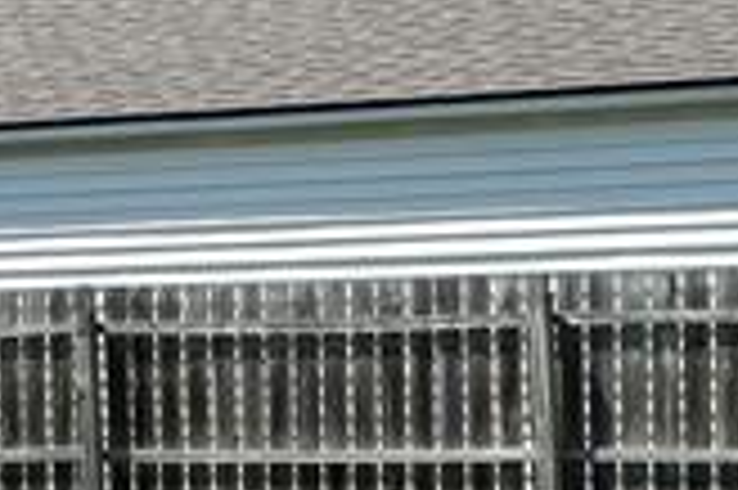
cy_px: 436
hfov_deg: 12.1
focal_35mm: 169
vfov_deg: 8.1
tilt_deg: -0.9
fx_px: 3461
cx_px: 126
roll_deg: +0.6
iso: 50
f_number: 1.6
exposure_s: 1/2451
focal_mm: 5.96
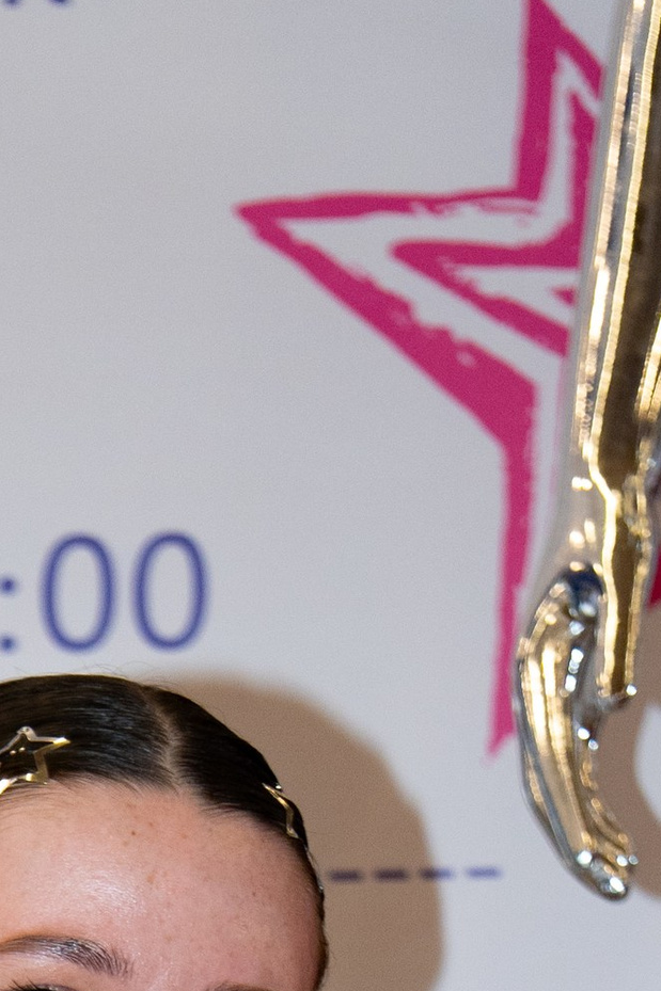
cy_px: 2023
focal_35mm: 279
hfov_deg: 4.9
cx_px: -316
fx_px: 7686
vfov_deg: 7.1
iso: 400
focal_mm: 45
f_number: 2.8
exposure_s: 1/250
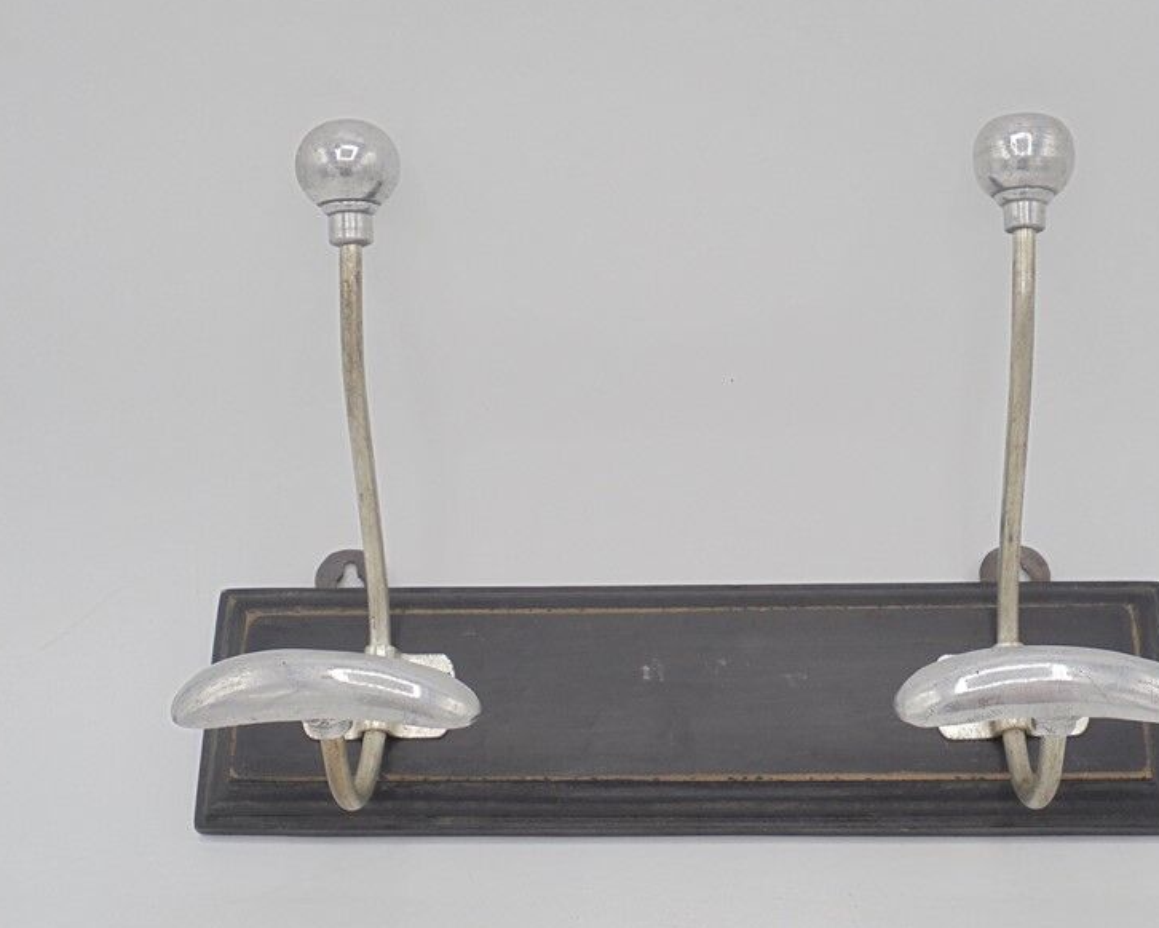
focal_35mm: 52
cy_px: 502
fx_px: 1784
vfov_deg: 29.1
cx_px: 674
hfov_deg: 35.9
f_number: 4.5
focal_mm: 7.8
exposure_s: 1/200
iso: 100
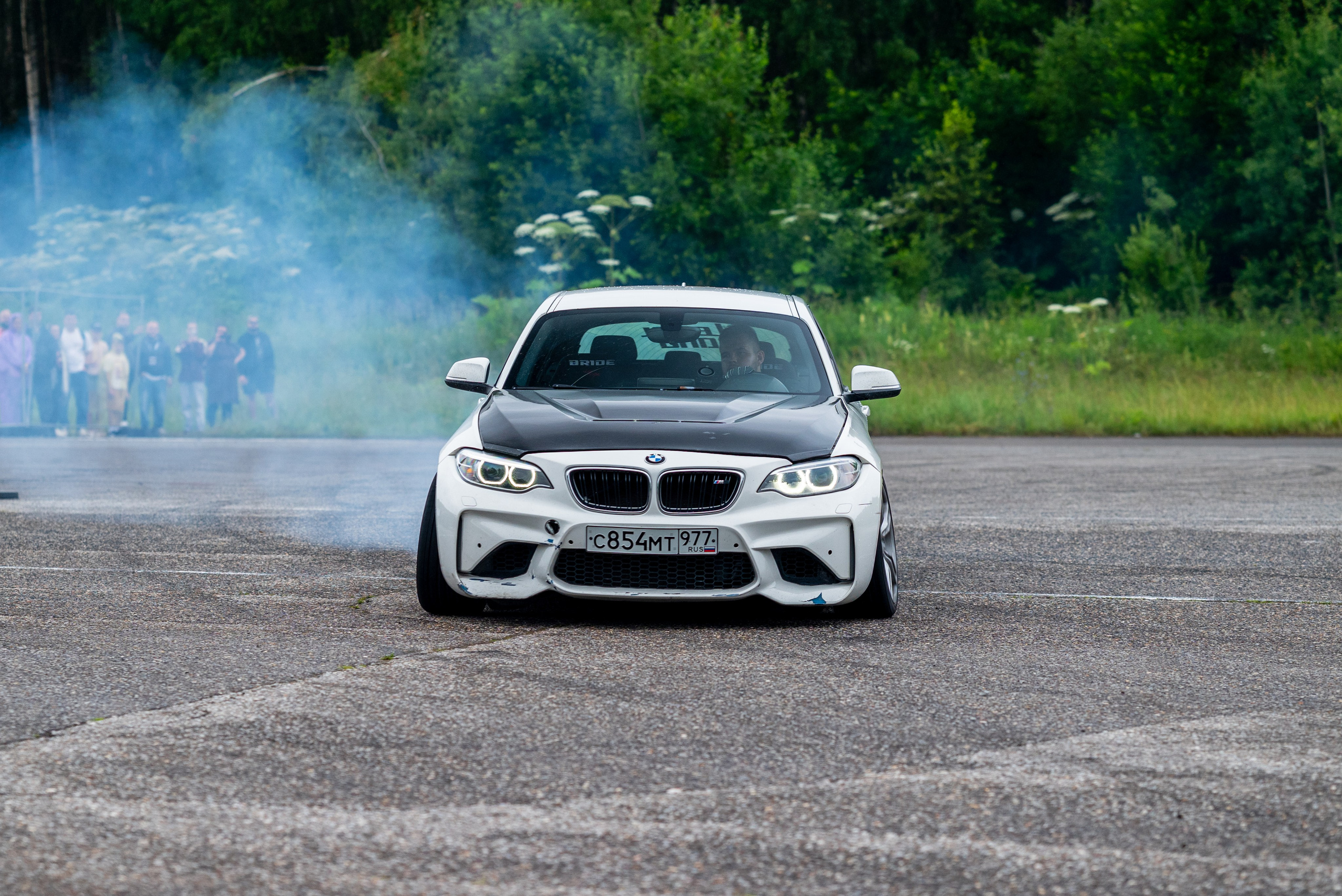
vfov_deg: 12.2
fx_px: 4201
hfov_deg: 18.1
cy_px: 444
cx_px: 597
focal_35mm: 113
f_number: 2.8
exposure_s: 1/250
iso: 500
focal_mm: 85
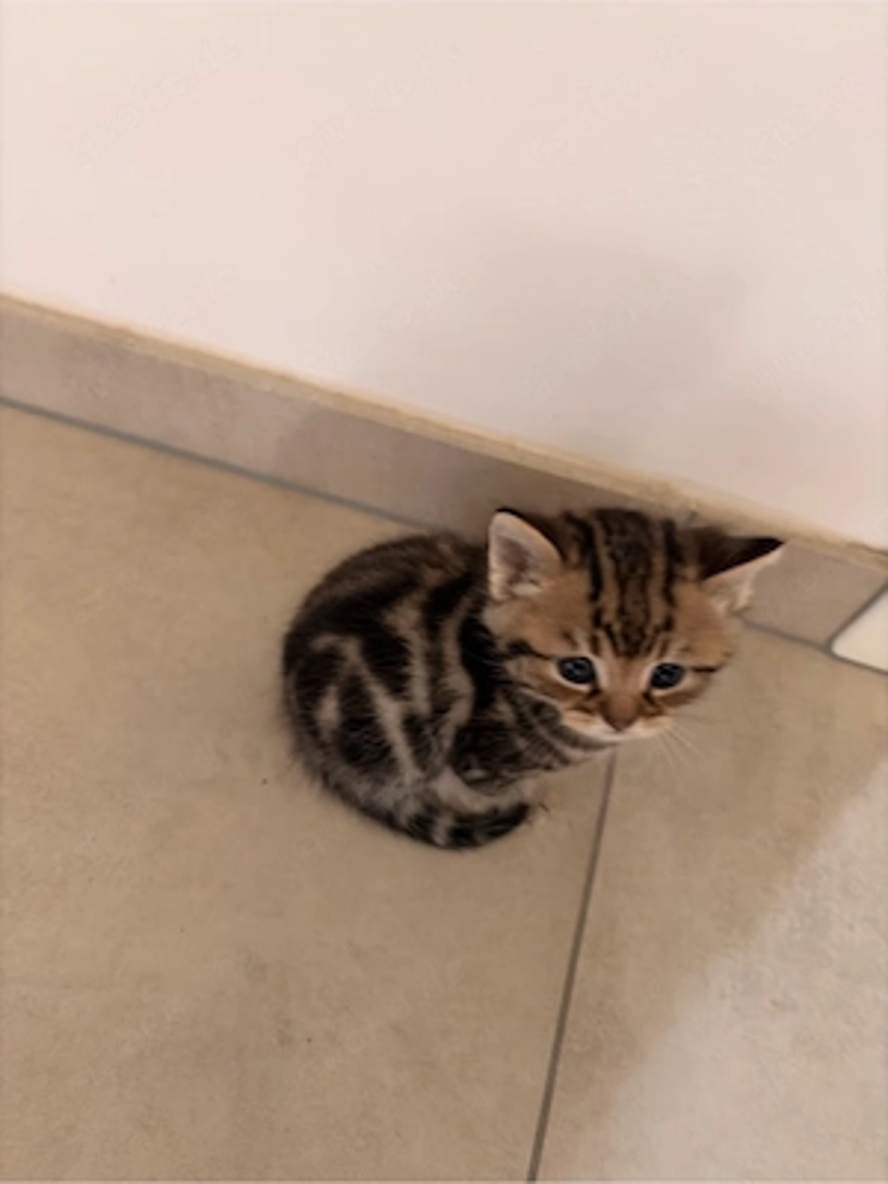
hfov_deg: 53.1
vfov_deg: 67.3
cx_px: 444
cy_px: 592
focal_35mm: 26
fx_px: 889
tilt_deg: -60.4
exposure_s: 1/25
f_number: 1.6
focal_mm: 5.96
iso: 400
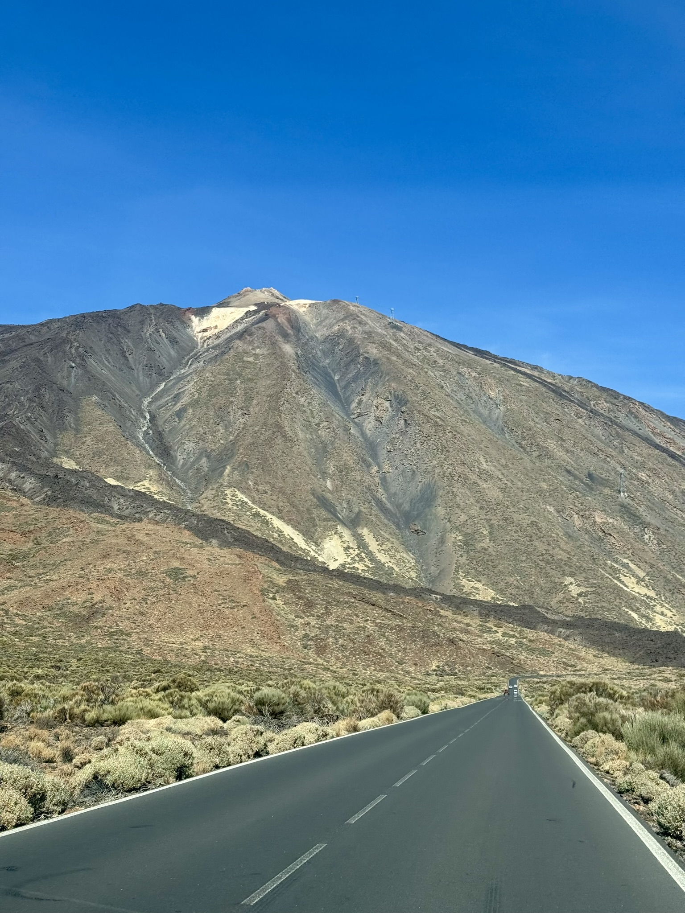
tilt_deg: +14.5
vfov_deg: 39.7
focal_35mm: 48
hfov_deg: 30.3
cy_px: 456
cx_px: 342
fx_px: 1266
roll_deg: -2.0
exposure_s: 1/2415
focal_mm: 6.76
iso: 64
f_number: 1.78
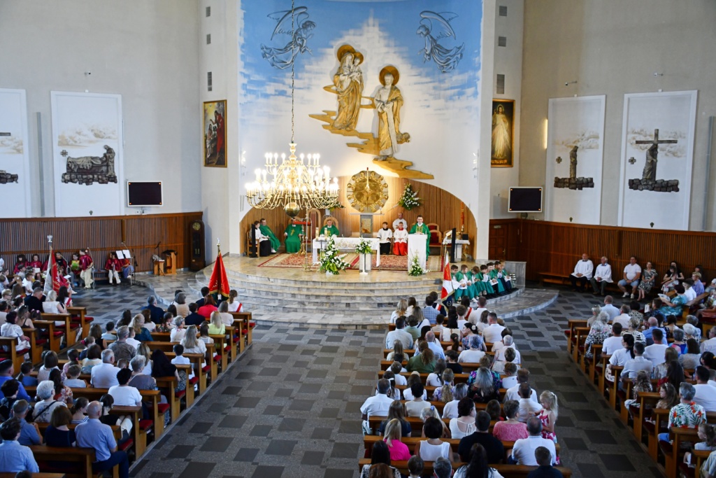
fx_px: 716
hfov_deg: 53.1
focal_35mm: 36
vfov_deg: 36.9
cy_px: 239
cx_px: 358
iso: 800
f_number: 3.8
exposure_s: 1/125
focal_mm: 24
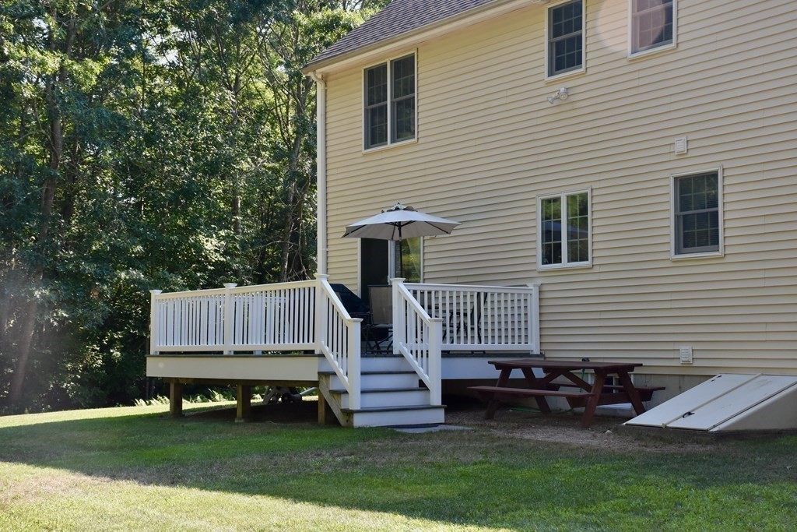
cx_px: 398
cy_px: 266
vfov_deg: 23.8
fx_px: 1262
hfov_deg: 35.0
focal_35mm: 57
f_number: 8
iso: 800
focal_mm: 38
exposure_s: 1/500
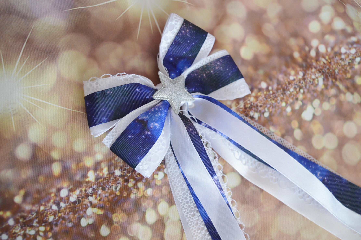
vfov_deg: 36.8
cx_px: 180
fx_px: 361
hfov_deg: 53.2
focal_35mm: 36
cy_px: 120
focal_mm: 24
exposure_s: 1/60
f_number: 4
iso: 500
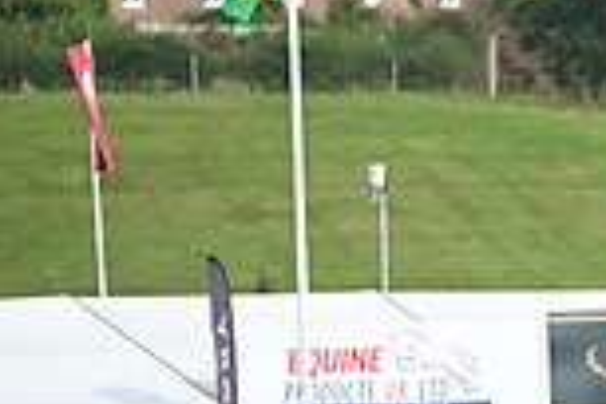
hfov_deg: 2.6
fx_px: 13432
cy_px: 141
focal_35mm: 798
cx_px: 1113
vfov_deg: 1.7
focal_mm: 210
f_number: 5
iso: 320
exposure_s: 1/1250
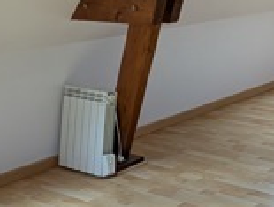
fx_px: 492
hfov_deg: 25.7
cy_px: 62
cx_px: 375
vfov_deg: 23.6
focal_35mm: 62
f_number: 1.95
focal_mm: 2.23
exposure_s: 1/127
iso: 39
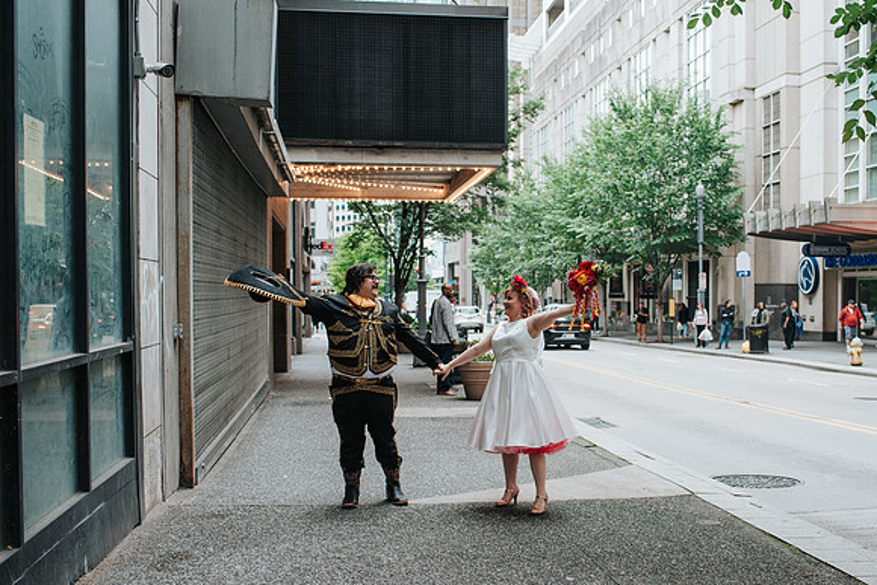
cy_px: 331
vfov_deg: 31.8
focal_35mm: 42
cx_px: 506
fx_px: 1027
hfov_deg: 46.1
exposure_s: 1/1250
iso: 800
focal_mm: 35
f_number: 3.5
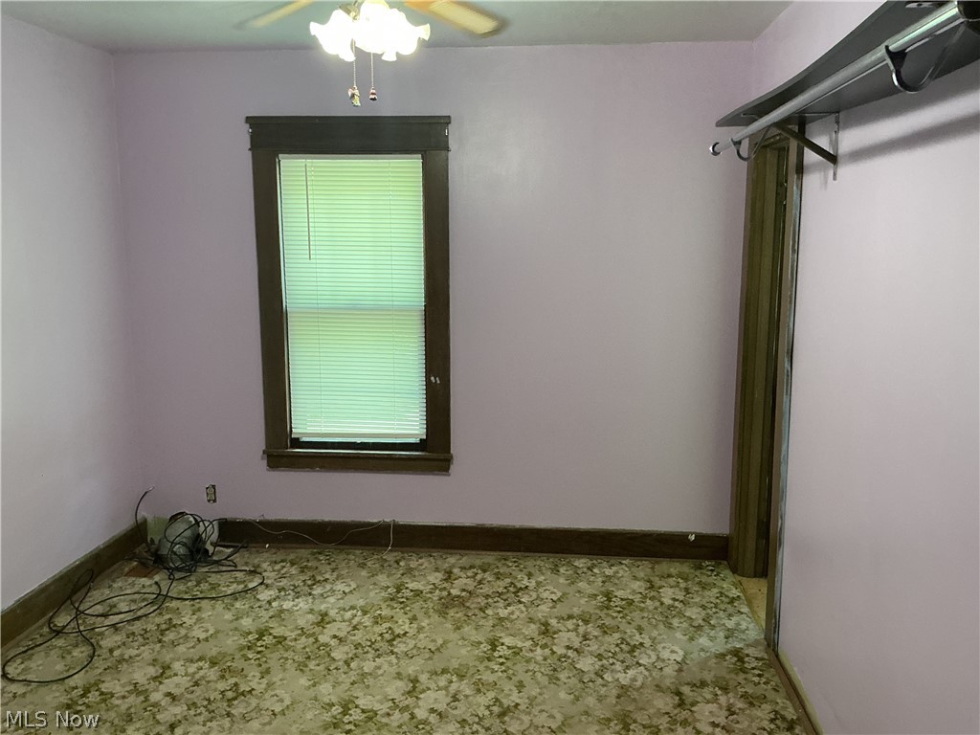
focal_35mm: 29
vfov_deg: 48.2
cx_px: 490
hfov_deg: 61.7
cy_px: 368
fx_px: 821
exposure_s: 1/60
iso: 200
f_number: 1.8
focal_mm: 3
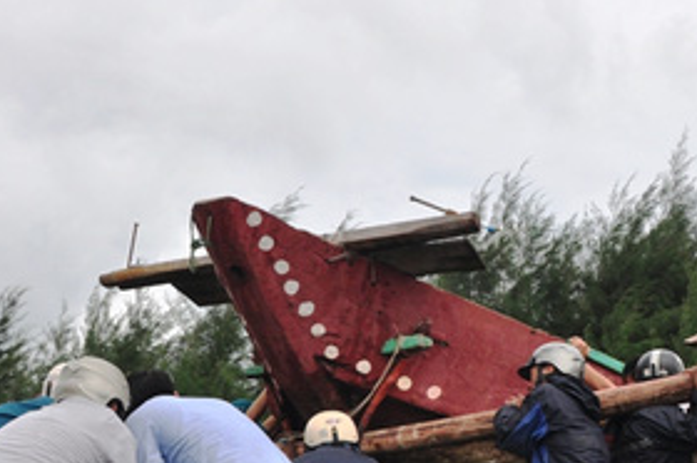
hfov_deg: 38.0
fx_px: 1006
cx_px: 441
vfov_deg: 25.7
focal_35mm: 52
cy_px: 340
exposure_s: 1/250
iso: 200
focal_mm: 18
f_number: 8
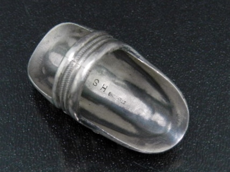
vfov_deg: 21.6
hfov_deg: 28.6
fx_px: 451
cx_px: 115
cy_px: 86
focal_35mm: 68
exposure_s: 1/30
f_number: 8.2
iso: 800
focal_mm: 12.2
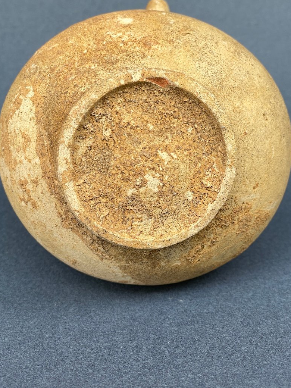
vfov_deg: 32.2
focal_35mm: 60
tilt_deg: -16.2
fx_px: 673
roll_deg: +0.8
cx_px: 146
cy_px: 173
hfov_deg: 24.4
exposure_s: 1/204
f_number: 2
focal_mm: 6
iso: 25
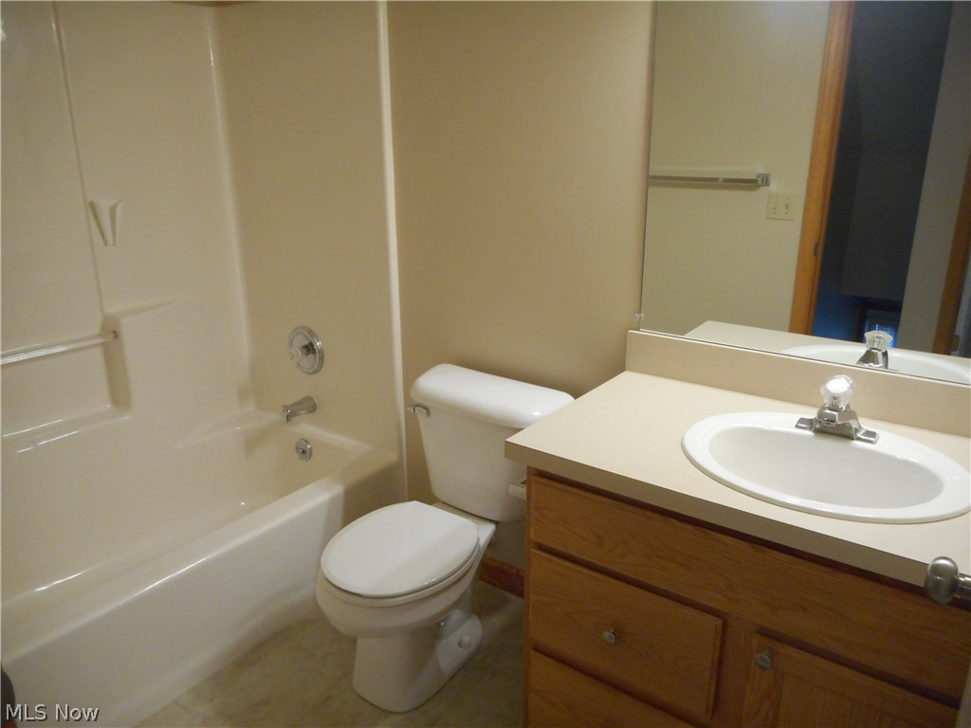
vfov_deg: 54.9
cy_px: 364
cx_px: 486
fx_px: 701
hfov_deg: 69.4
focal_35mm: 25
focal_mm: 4.5
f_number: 3.7
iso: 360
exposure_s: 1/30
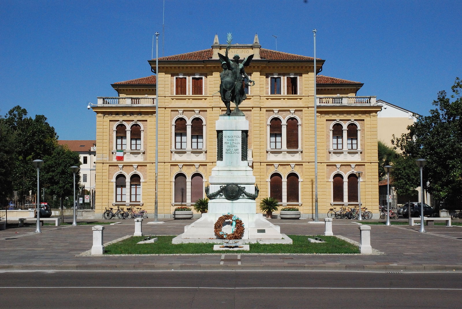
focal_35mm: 52
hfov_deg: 37.8
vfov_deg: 25.8
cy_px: 154
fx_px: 675
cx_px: 231
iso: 1600
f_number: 14
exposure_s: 1/2500
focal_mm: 35
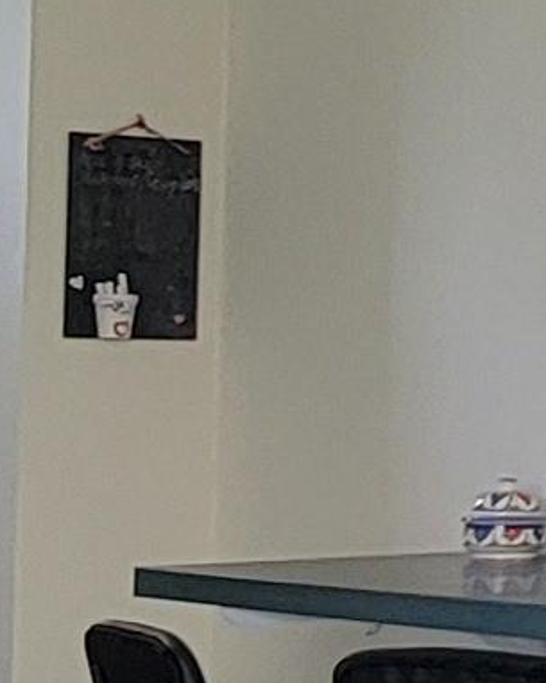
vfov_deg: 14.5
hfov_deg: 10.0
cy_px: 234
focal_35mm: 133
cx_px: 1348
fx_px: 2690
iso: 100
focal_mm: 2.2
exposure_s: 1/60
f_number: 2.2
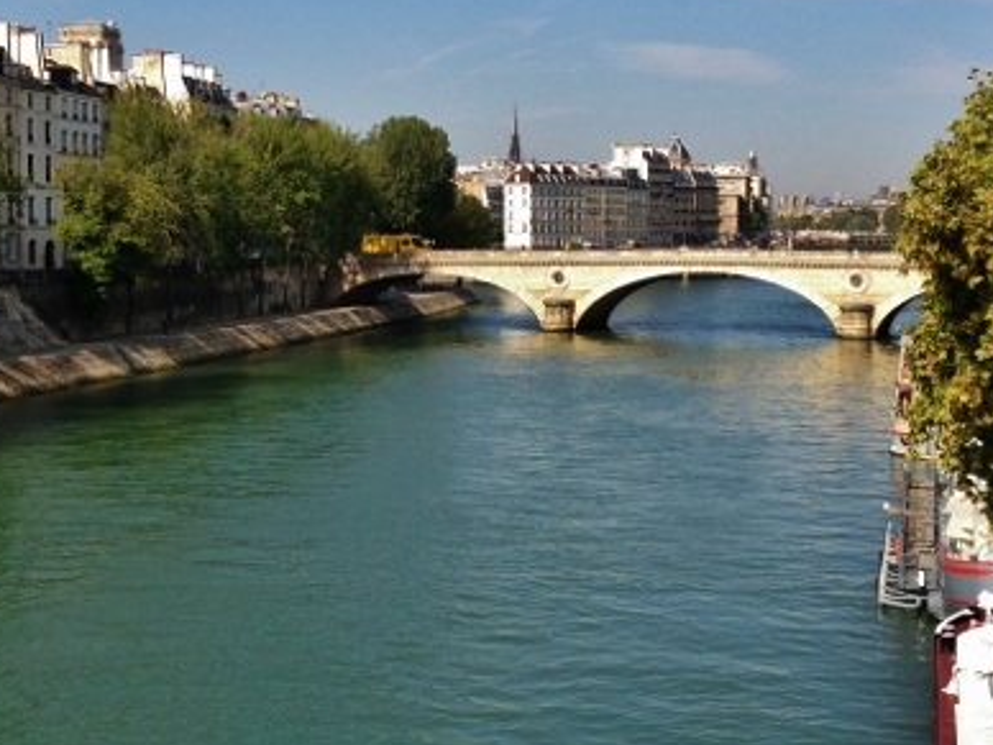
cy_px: 325
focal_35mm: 68
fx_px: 1951
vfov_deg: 21.6
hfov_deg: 28.5
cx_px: 412
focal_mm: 4.13
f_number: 2.4
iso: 50
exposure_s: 1/1178
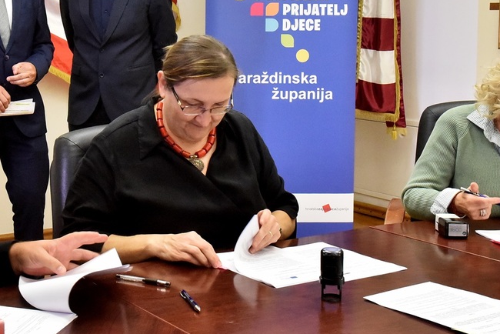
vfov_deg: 21.2
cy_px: 105
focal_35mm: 64
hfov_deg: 31.2
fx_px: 889
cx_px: 168
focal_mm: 32
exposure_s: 1/160
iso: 6400
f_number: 8
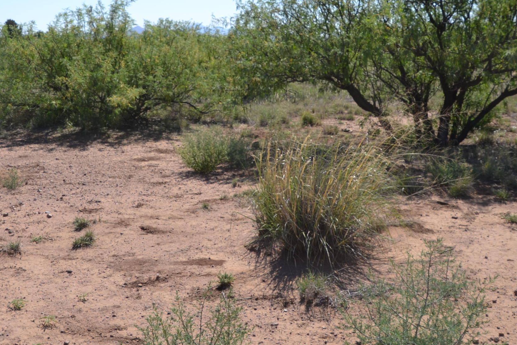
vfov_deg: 27.0
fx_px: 704
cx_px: 187
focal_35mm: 49
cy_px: 68
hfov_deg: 40.0
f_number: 8
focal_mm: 18
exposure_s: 1/200
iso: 100
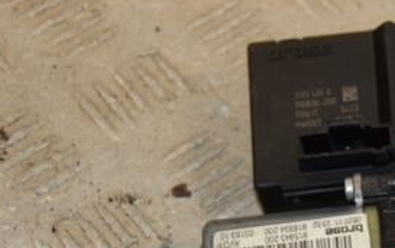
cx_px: 424
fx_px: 2241
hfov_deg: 10.0
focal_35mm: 208
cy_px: 184
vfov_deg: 6.3
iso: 800
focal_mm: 62
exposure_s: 1/200
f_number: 5.6
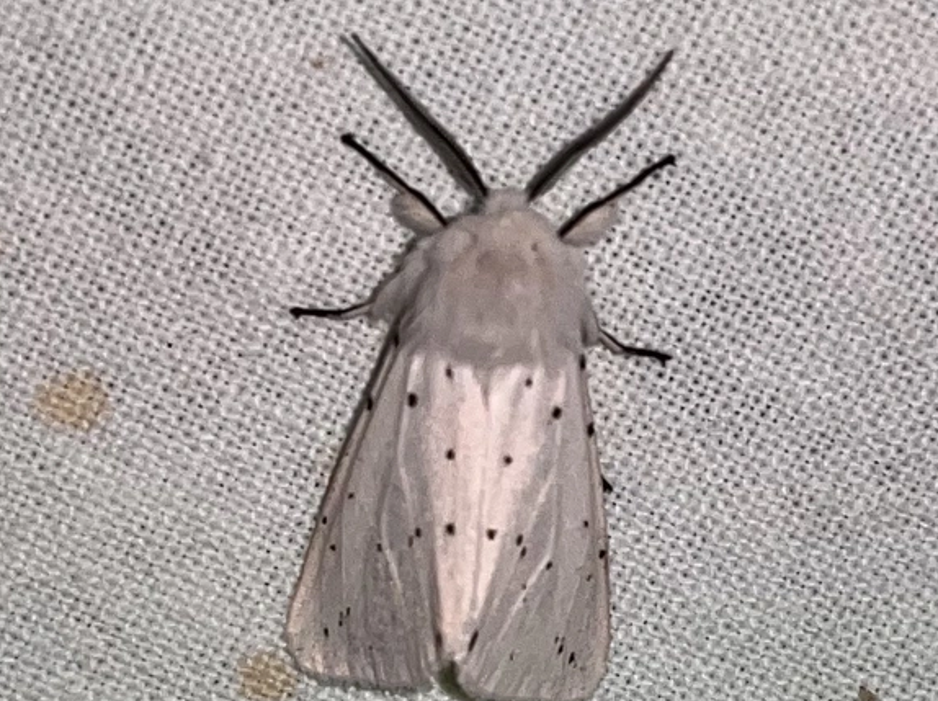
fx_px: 785
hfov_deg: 61.6
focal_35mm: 29
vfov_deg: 48.1
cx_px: 518
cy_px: 378
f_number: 1.6
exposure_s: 1/4149
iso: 32
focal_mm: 5.1
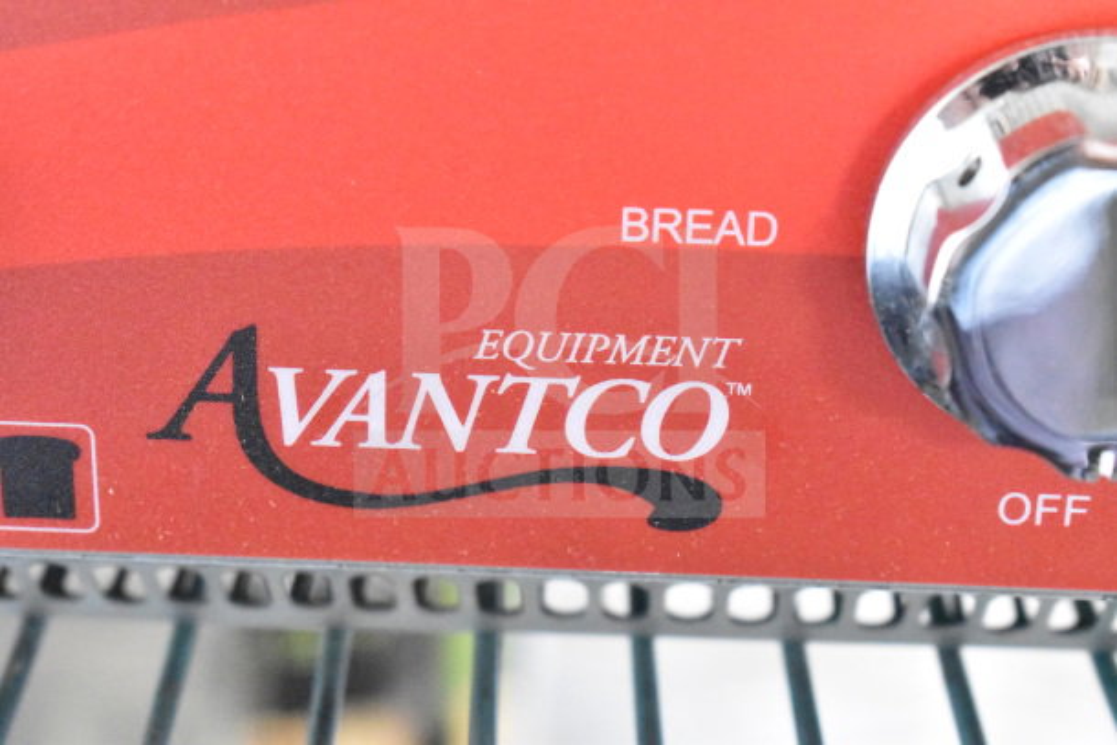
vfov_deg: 16.6
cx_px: 558
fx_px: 2560
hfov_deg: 24.6
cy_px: 372
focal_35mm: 82
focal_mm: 55
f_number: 5.6
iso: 22800
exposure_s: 1/100
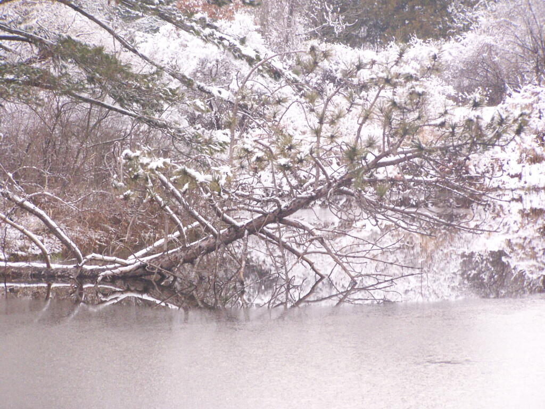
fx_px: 2503
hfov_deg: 12.4
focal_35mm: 159
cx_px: 272
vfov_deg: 9.3
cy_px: 204
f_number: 3.2
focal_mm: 26.4
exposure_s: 1/320
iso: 400
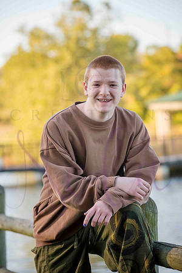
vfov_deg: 16.4
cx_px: 91
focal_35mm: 125
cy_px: 136
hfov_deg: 11.0
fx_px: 948
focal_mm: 125
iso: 400
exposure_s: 1/640
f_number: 4.5
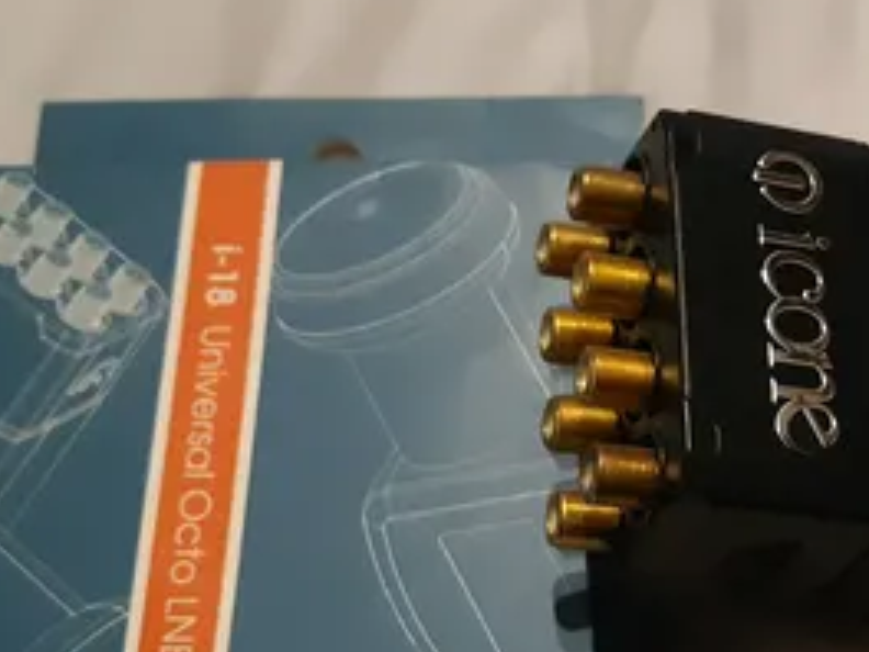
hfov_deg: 30.2
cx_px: 665
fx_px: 1582
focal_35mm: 63
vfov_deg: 23.0
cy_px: 501
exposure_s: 1/25
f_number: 1.7
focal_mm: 3.93
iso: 640
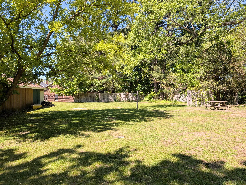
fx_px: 171
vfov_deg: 56.9
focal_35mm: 24
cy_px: 92
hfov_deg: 71.5
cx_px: 123
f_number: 1.68
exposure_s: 1/420
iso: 18
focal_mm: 6.9
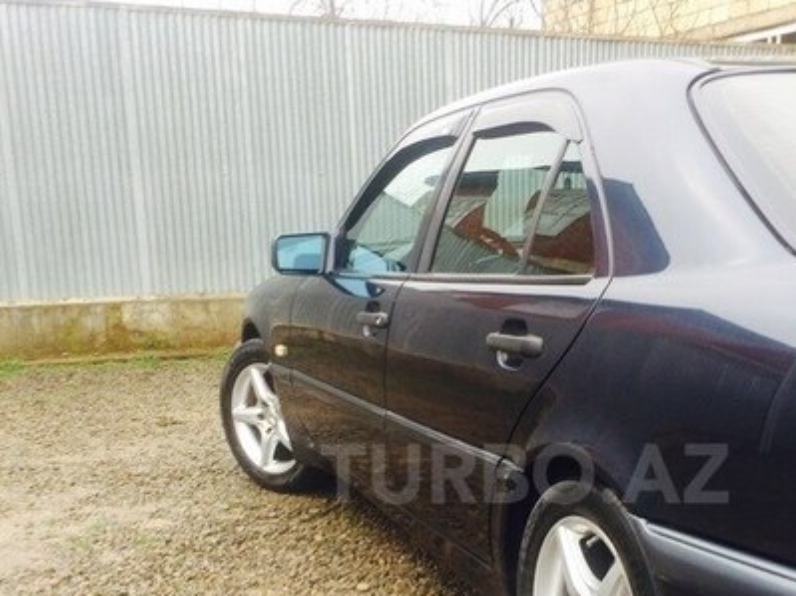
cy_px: 473
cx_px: 525
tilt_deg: -16.6
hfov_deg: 39.2
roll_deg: -0.7
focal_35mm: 48
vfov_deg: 29.6
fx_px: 1103
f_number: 2.2
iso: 32
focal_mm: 4.15
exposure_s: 1/103
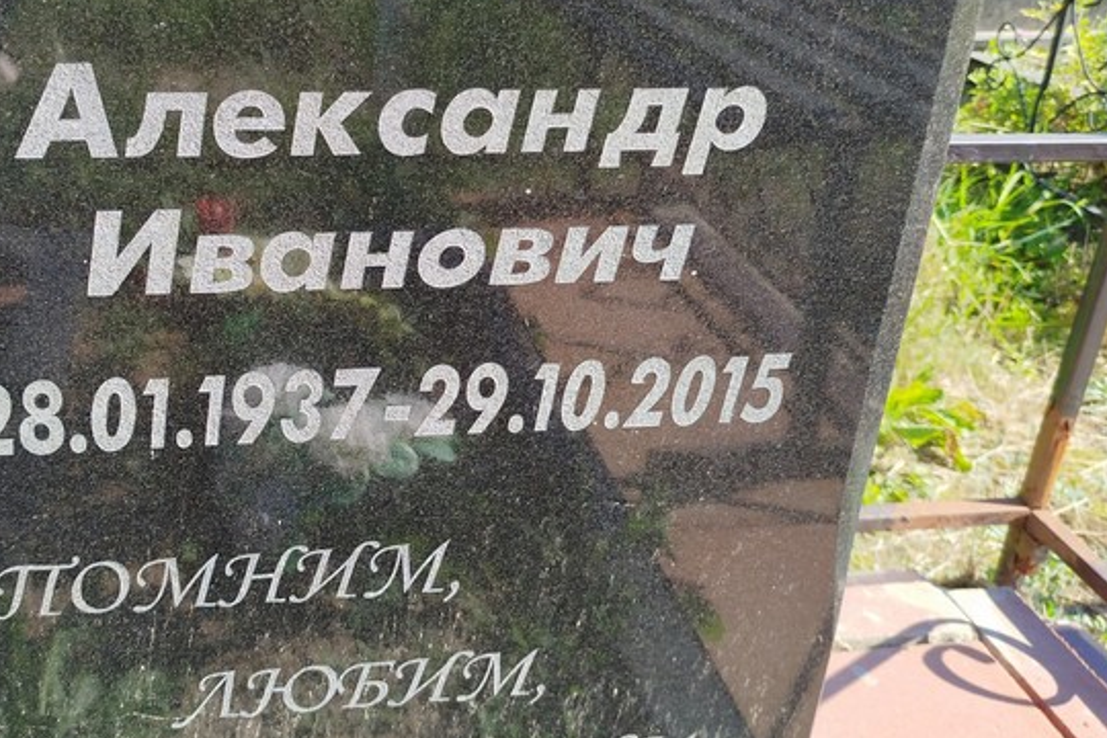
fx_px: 1138
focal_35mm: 37
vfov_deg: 35.7
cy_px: 258
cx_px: 355
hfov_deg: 50.8
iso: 50
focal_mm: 5.31
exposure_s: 1/351
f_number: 1.7
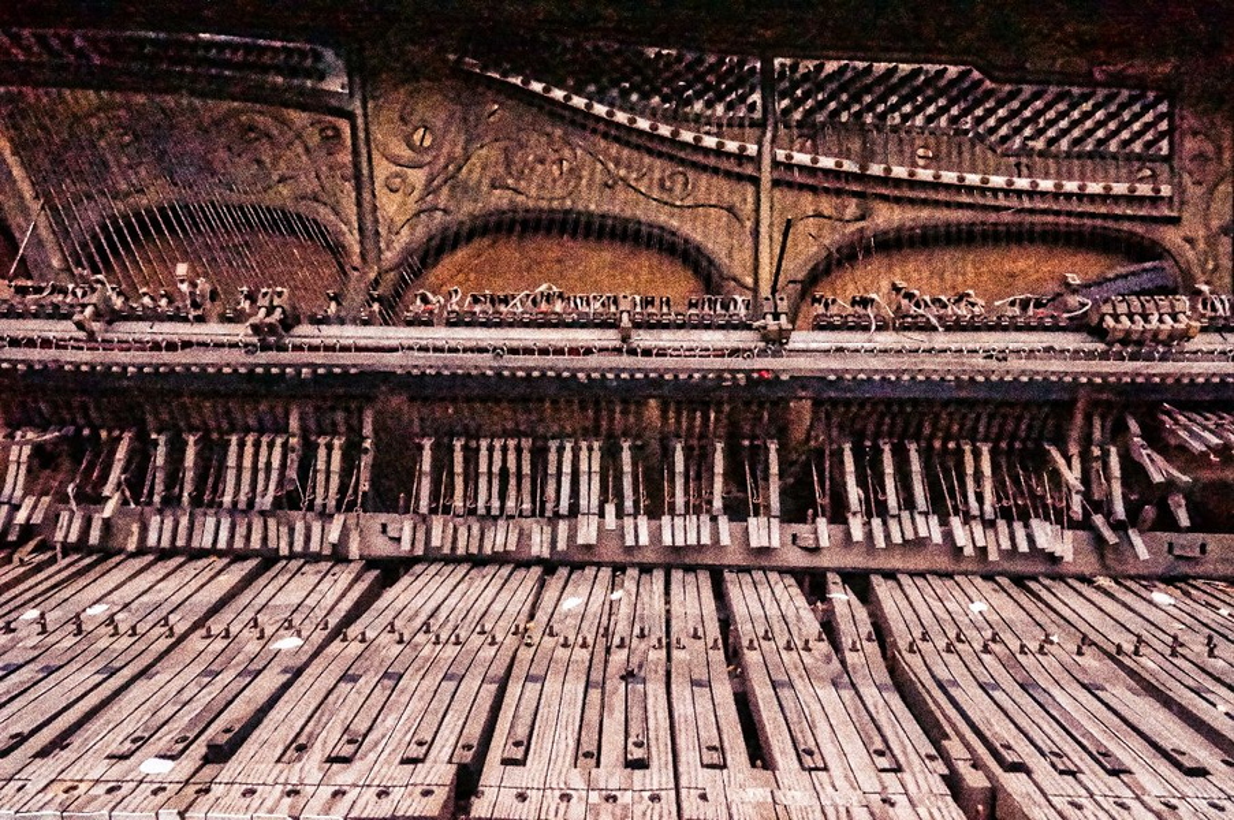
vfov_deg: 53.0
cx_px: 617
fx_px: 822
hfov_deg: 73.8
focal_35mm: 24
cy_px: 410
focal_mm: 16
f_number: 14
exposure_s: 1/3200
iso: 25600
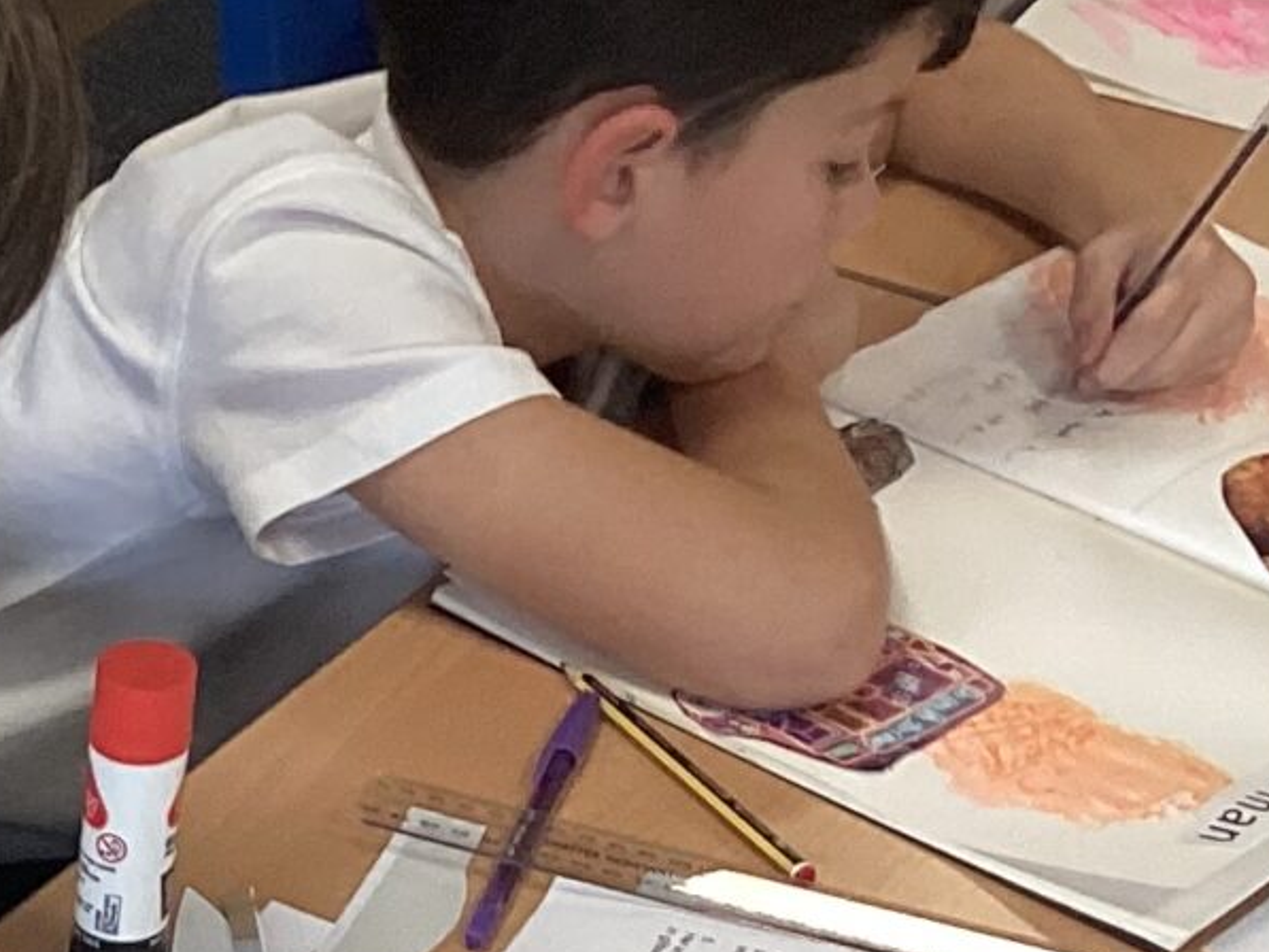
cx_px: -676
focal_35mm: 133
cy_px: 1762
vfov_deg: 10.4
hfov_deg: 13.9
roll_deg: +1.5
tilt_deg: -43.1
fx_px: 4877
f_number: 2.4
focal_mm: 3.3
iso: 64
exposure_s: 1/50
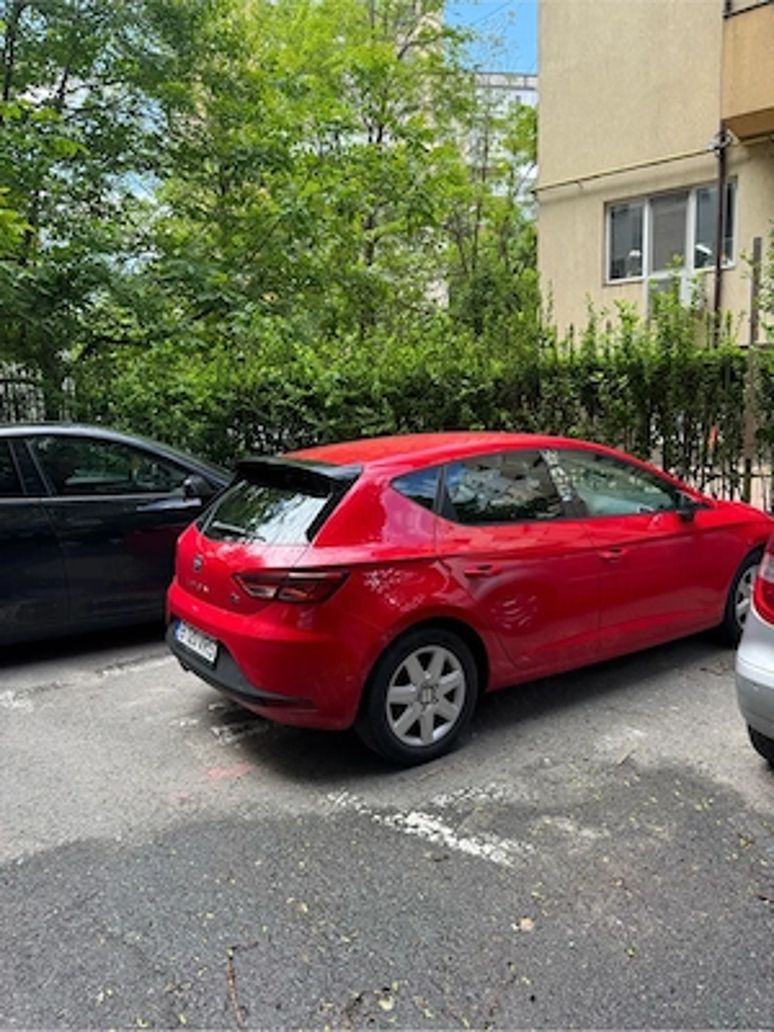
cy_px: 516
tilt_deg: -8.7
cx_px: 387
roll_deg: +2.3
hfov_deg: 56.8
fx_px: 716
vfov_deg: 71.6
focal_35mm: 24
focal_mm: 6.76
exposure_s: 1/356
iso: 80
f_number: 1.78
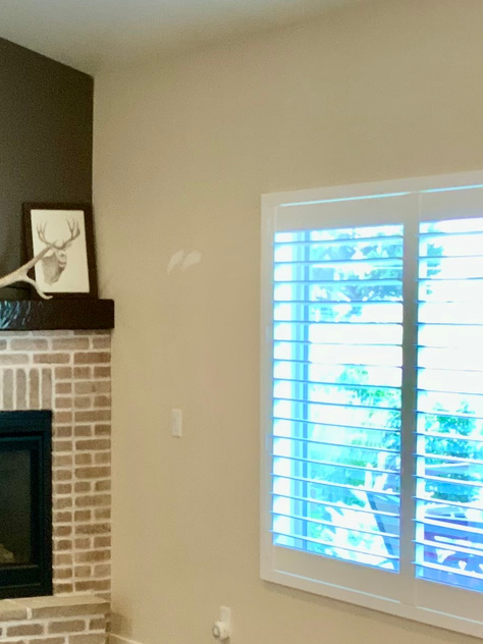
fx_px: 1749
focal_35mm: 94
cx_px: -21
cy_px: 434
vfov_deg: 20.8
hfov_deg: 15.4
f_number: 1.8
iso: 200
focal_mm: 3
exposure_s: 1/60
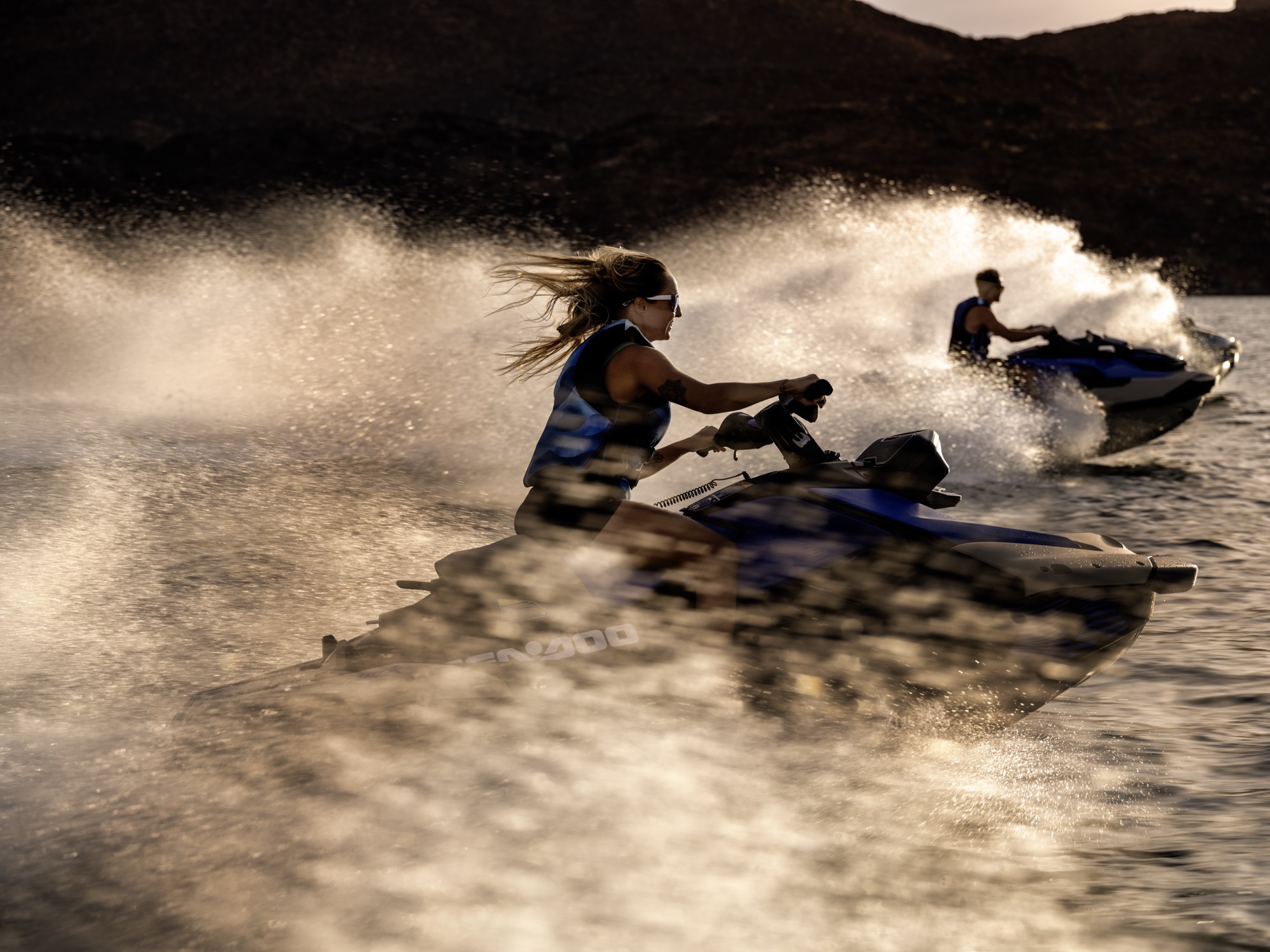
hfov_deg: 28.6
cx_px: 635
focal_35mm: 68
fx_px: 2495
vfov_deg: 21.6
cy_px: 476
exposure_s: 1/400
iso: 50
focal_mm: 86.5
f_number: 4.5
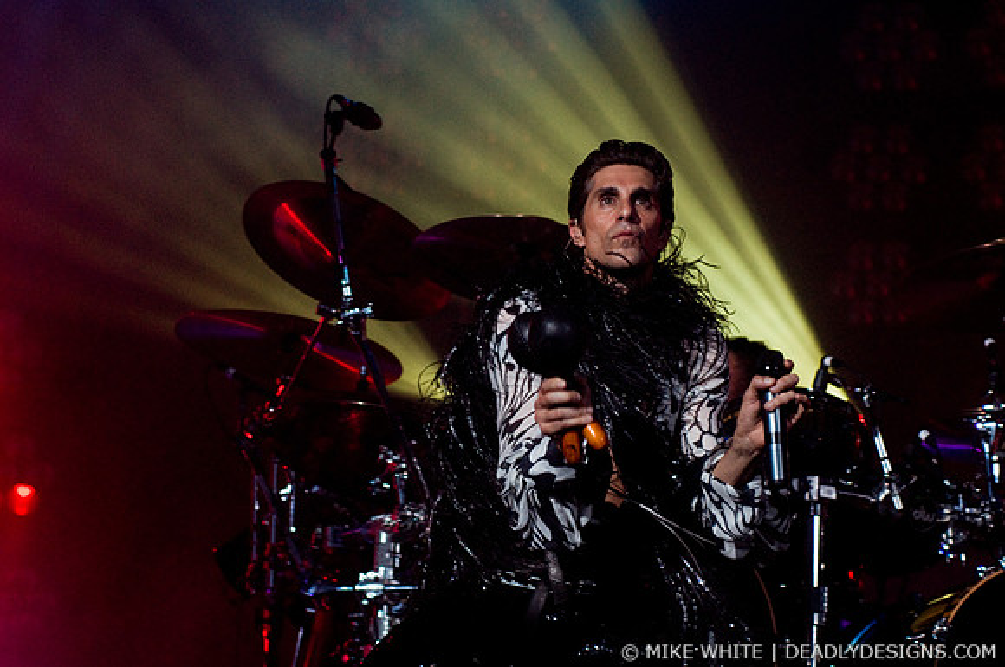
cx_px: 502
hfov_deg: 19.5
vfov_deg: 13.0
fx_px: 2927
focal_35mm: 105
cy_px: 334
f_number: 3.5
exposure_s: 1/250
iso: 800
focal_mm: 70
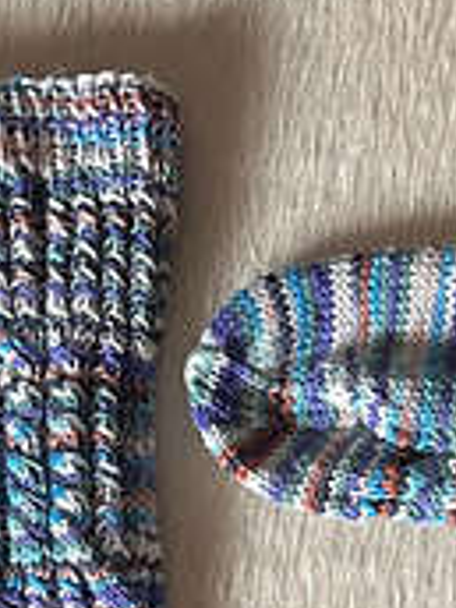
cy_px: 742
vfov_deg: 19.0
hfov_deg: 15.0
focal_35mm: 97
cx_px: 438
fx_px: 1704
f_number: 1.6
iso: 250
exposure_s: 1/60
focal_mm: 5.1
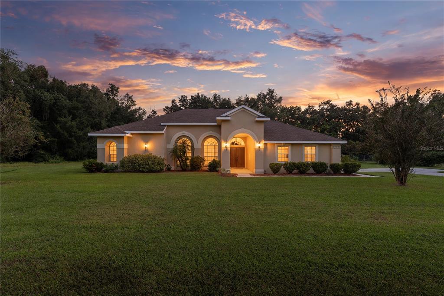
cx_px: 222
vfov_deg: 72.0
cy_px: 148
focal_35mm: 16
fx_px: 203
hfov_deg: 95.0
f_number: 8
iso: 320
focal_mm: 11
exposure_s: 1/250
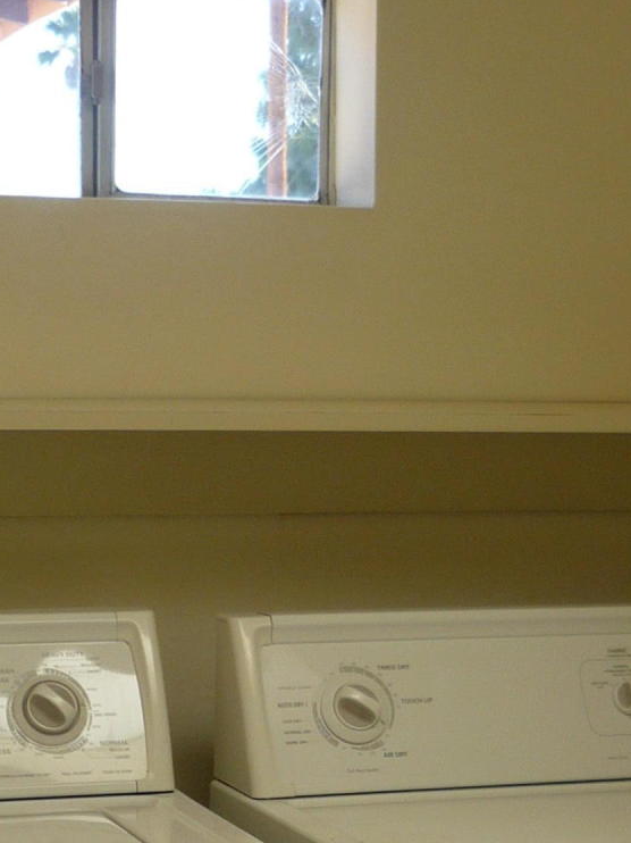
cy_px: 870
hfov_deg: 16.6
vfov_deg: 21.2
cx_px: 325
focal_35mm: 89
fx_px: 2164
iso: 100
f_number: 2.8
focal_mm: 5.5
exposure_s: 1/160
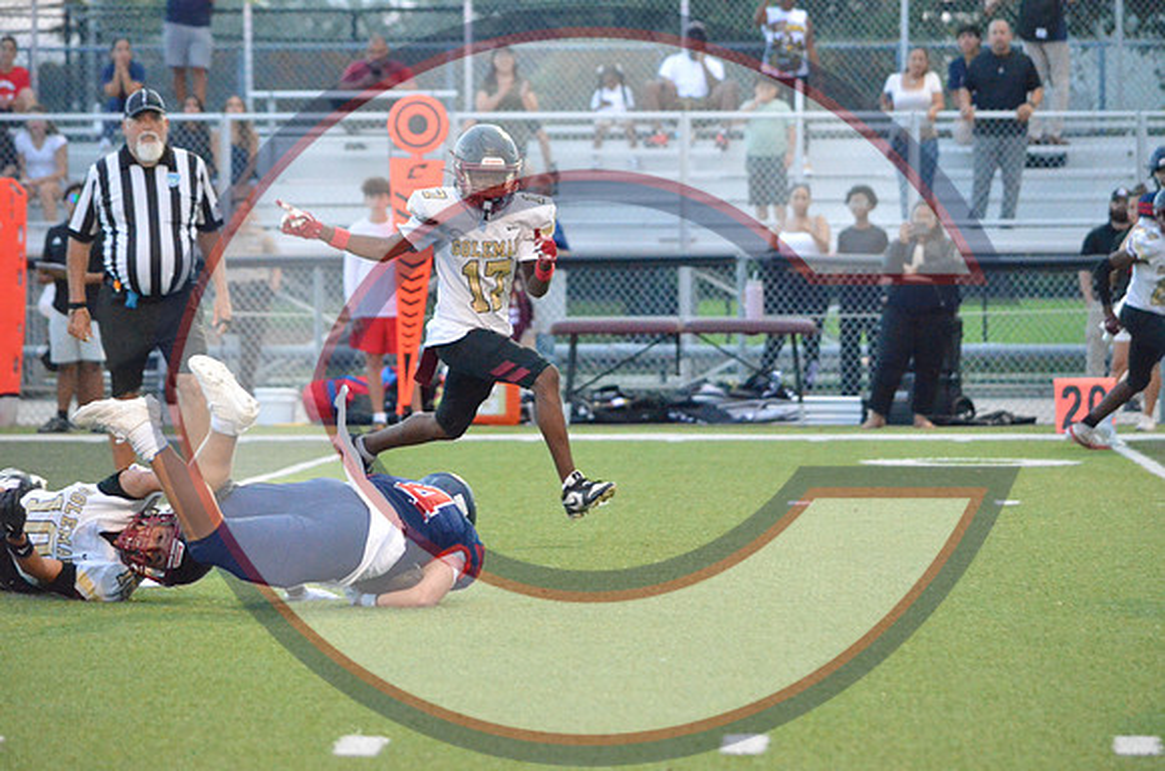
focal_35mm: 248
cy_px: 386
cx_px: 582
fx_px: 7992
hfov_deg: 8.3
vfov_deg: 5.5
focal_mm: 165
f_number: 5
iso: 6400
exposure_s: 1/500
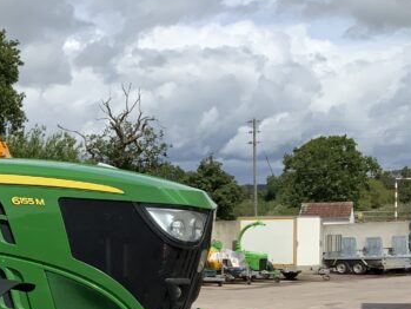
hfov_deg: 21.6
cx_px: -66
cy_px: 270
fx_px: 1010
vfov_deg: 17.2
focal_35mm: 85
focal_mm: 3
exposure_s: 1/3322
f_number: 1.8
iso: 20
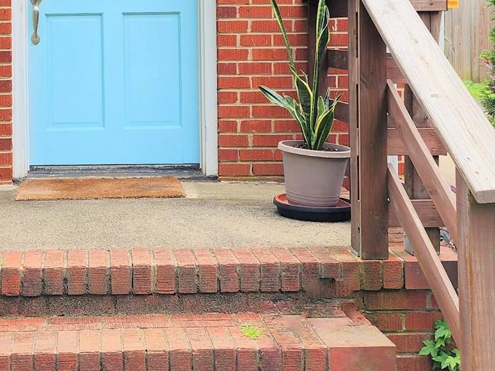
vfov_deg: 21.5
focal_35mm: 67
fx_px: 958
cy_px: 42
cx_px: 120
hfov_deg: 28.5
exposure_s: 1/389
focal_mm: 6.4
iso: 12
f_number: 1.8
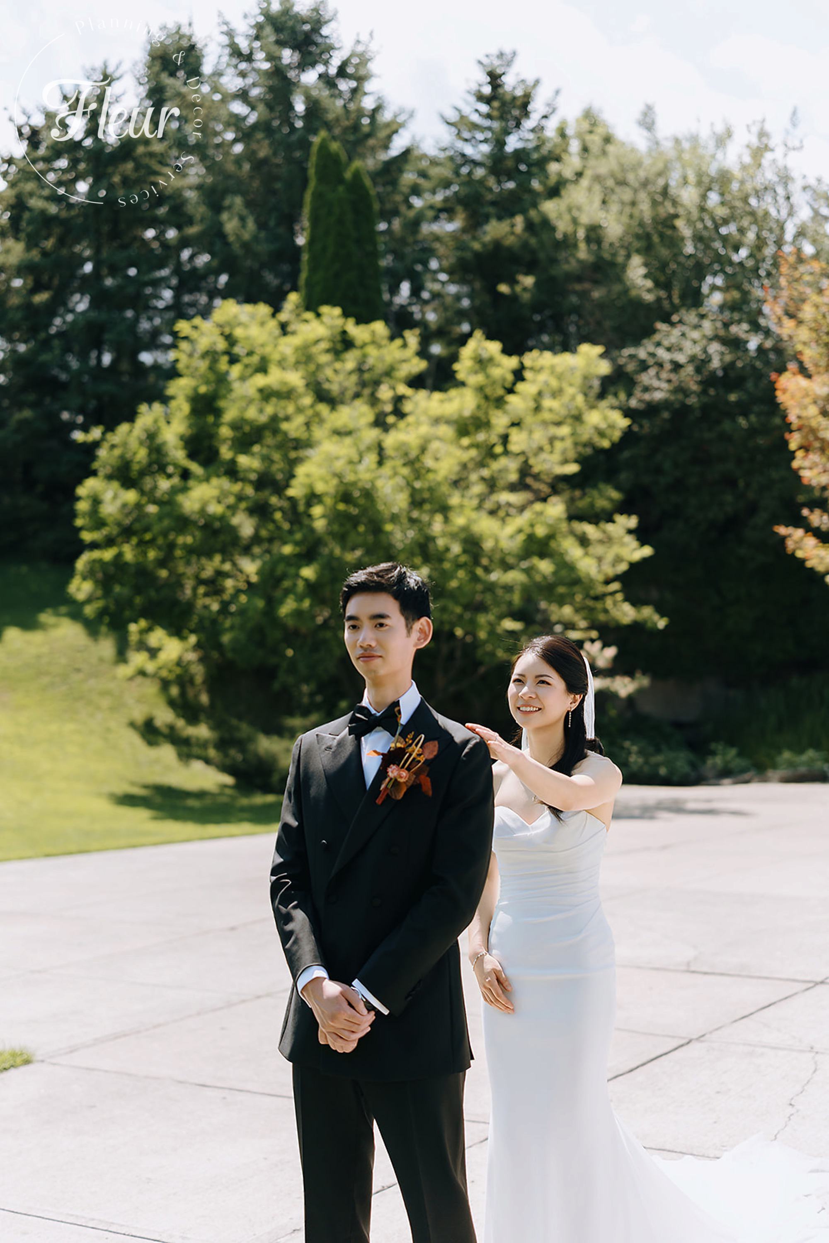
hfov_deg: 27.0
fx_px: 1727
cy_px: 622
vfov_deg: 39.6
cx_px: 414
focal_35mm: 50
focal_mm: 50
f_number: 2
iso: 100
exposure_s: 1/3200
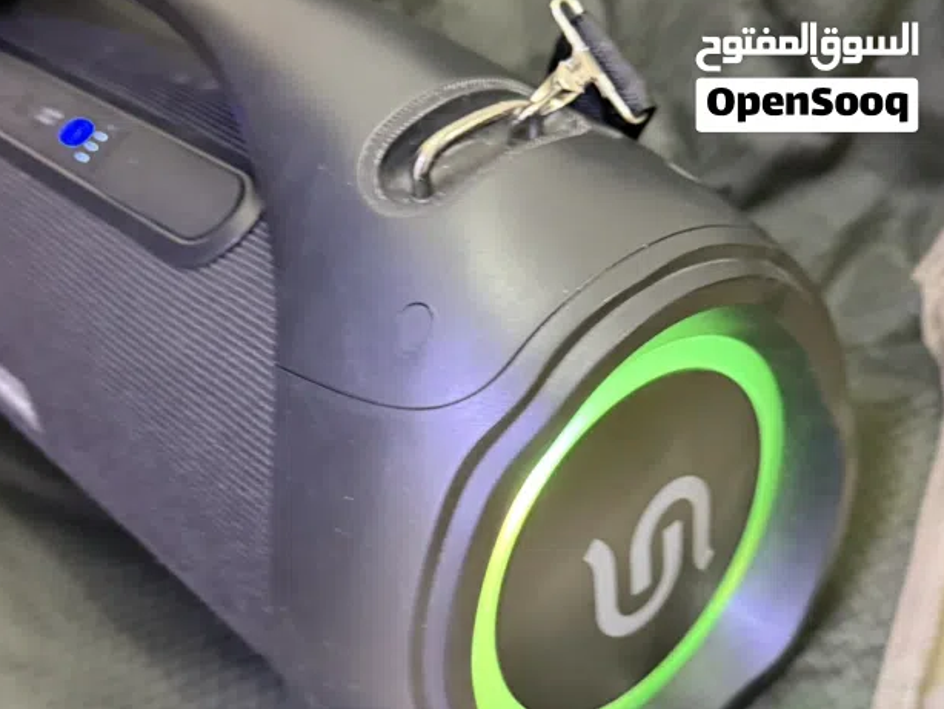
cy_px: 354
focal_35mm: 25
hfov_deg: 69.4
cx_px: 464
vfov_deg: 54.9
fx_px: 682
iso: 1000
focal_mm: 6.76
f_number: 1.78
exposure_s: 1/25
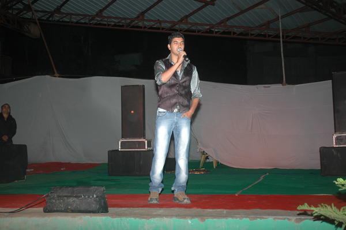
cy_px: 115
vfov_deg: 30.8
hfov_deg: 45.0
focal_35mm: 44
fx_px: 418
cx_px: 173
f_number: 4.5
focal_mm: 29
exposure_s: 1/60
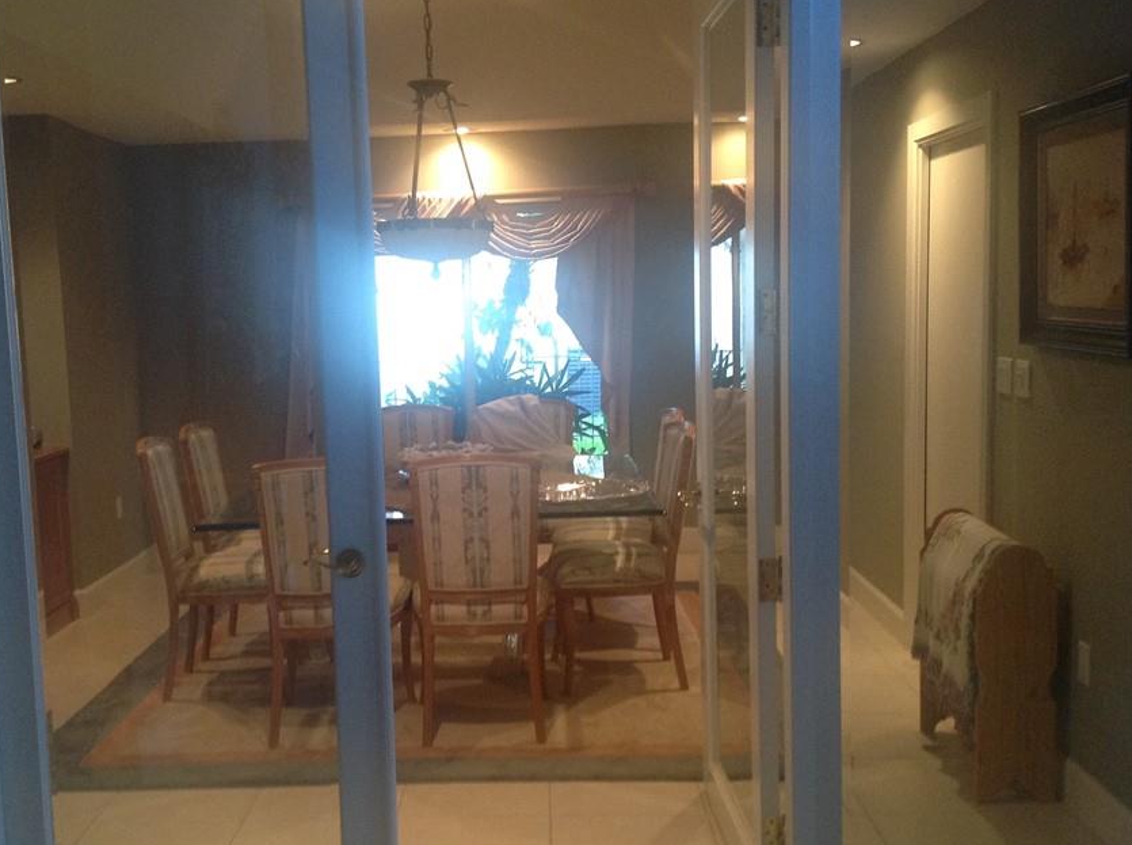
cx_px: 462
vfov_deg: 33.5
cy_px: 446
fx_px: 1404
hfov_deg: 43.7
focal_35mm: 43
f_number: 2.4
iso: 200
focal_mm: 4.28
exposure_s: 1/15
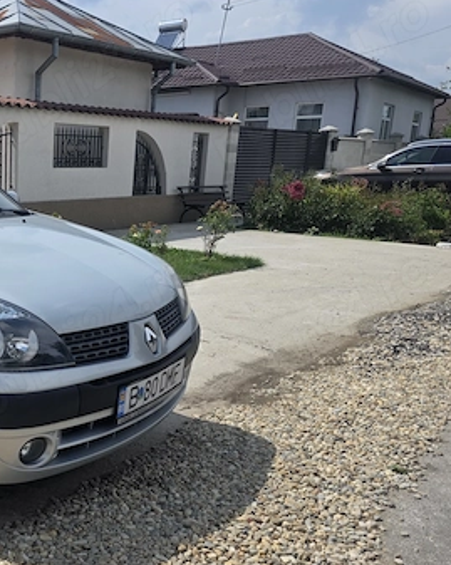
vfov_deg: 45.4
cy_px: 355
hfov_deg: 33.1
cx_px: -34
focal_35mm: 40
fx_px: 668
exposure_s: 1/7626
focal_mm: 6.3
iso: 80
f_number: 1.7
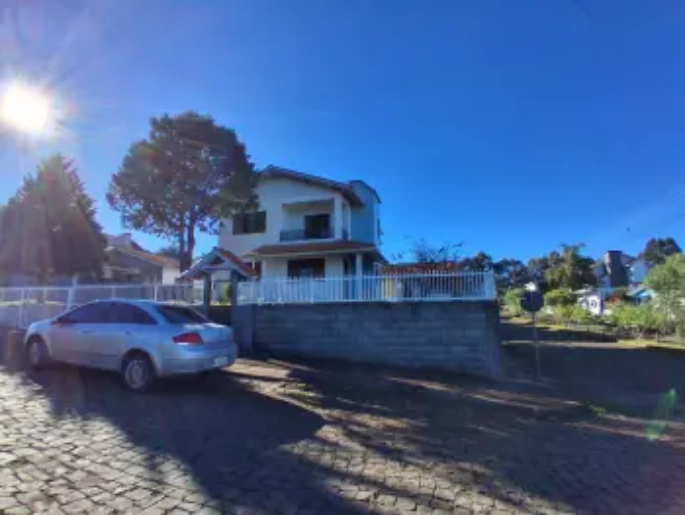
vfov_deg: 74.8
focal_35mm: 17
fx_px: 337
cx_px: 342
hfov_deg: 91.0
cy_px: 258
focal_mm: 1.4
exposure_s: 1/1626
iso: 50
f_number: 2.2
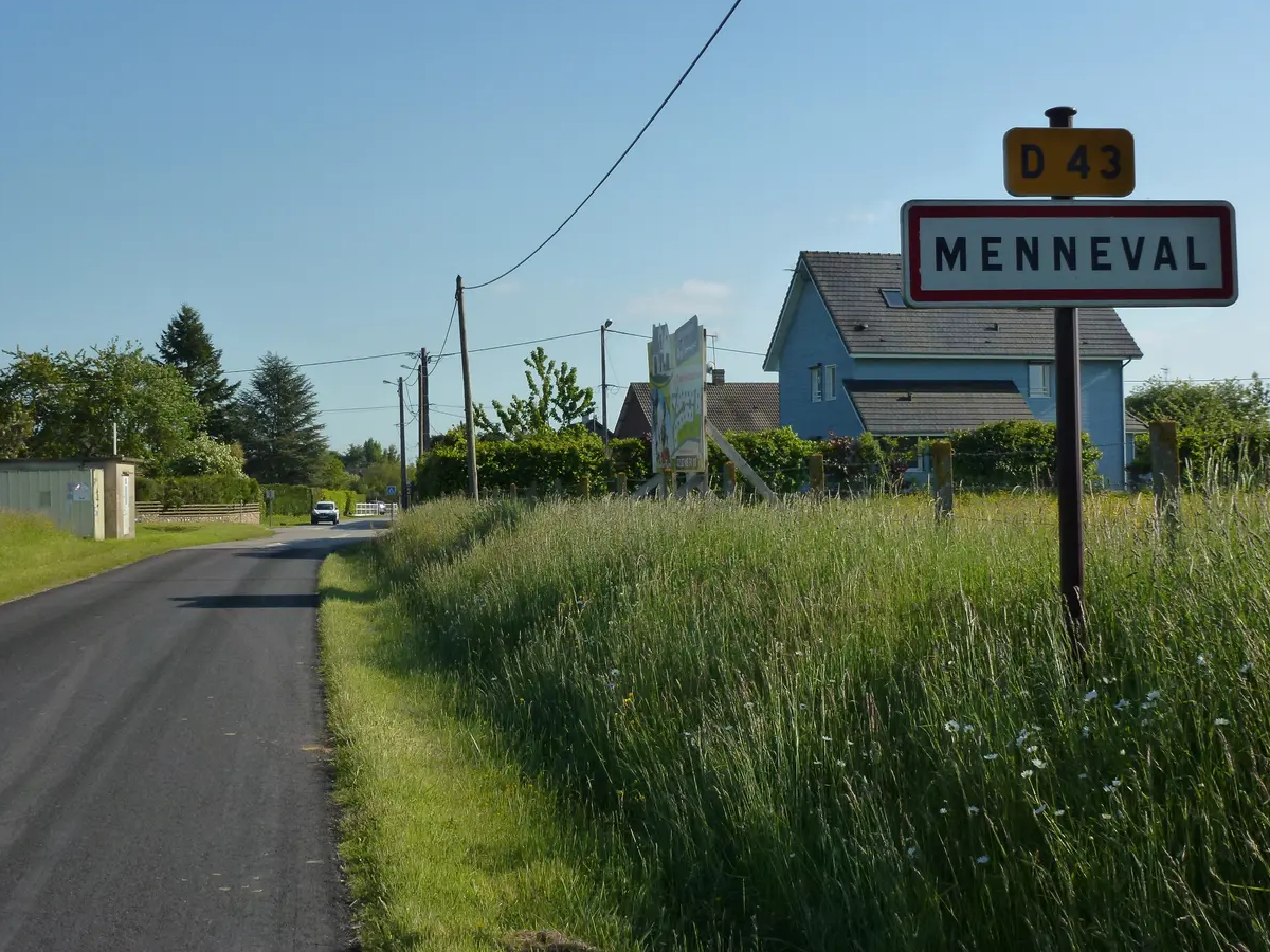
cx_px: 629
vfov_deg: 30.3
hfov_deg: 39.7
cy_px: 453
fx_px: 1761
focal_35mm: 48
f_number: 4
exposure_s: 1/1000
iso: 160
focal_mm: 8
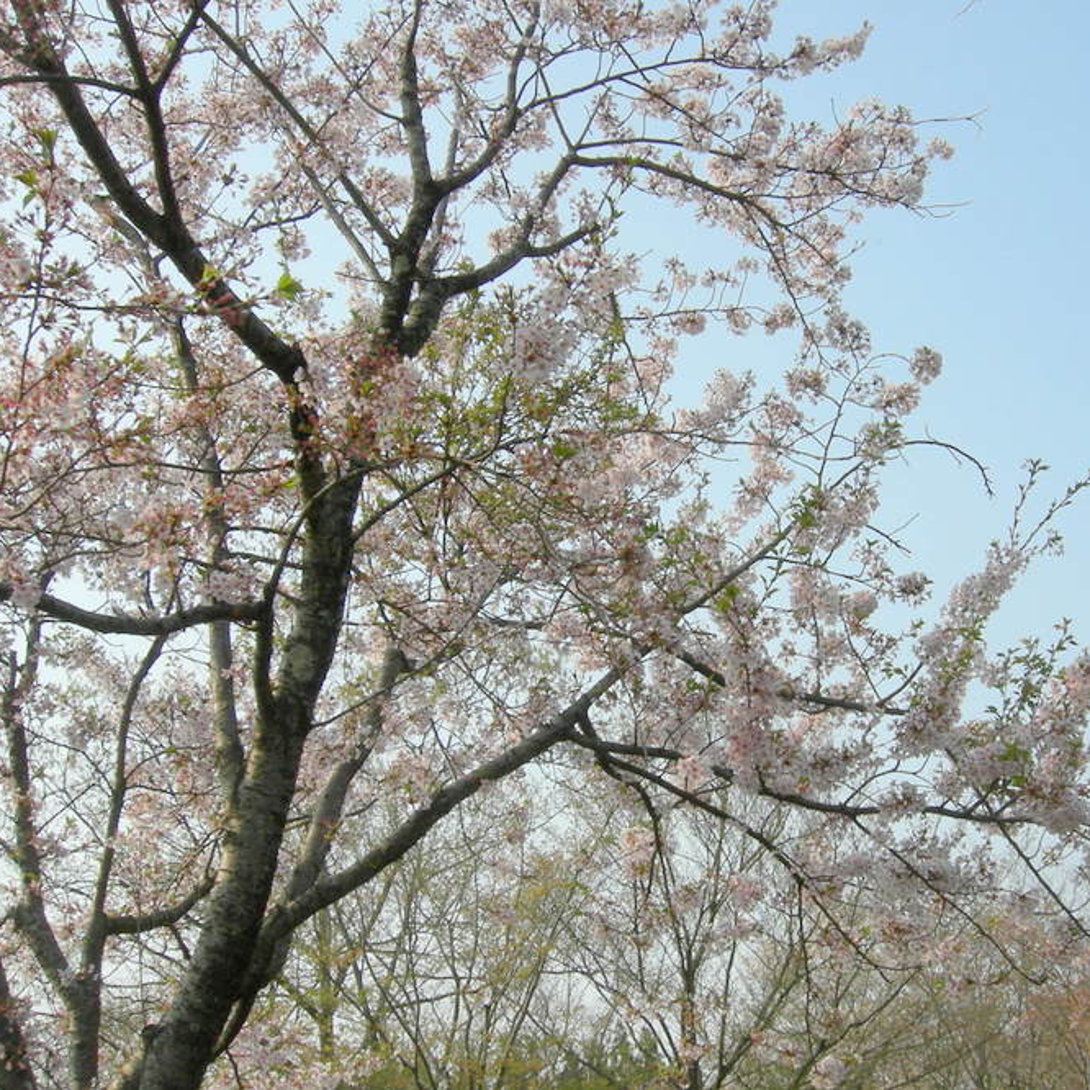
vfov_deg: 39.2
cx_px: 689
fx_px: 1532
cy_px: 539
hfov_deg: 38.9
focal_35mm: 43
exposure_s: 1/328
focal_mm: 7.5
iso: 100
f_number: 6
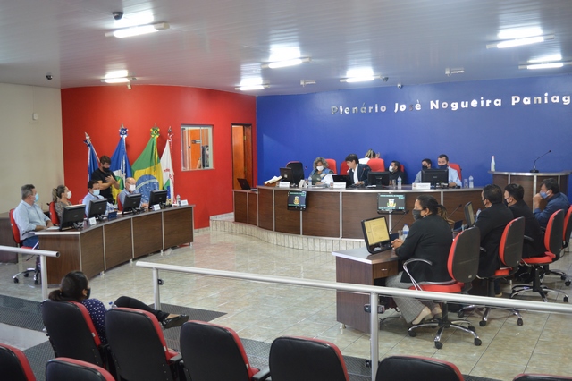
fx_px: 596
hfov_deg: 51.3
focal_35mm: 38
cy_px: 190
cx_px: 286
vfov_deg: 35.5
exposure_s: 1/15
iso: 900
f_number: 4
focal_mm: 25
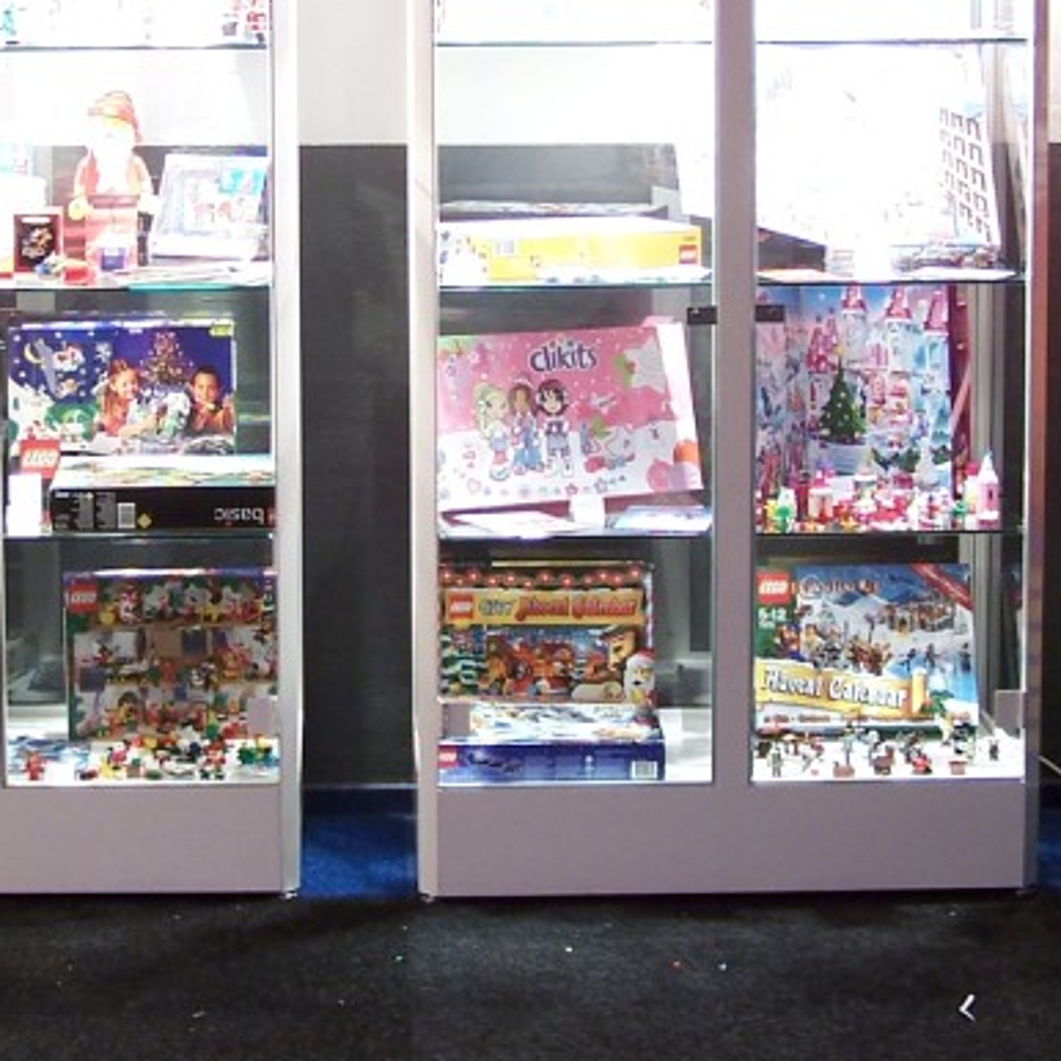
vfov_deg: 19.4
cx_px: 360
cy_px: 355
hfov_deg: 19.5
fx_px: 3086
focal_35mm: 89
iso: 80
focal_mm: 6.3
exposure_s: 1/2
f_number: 2.8
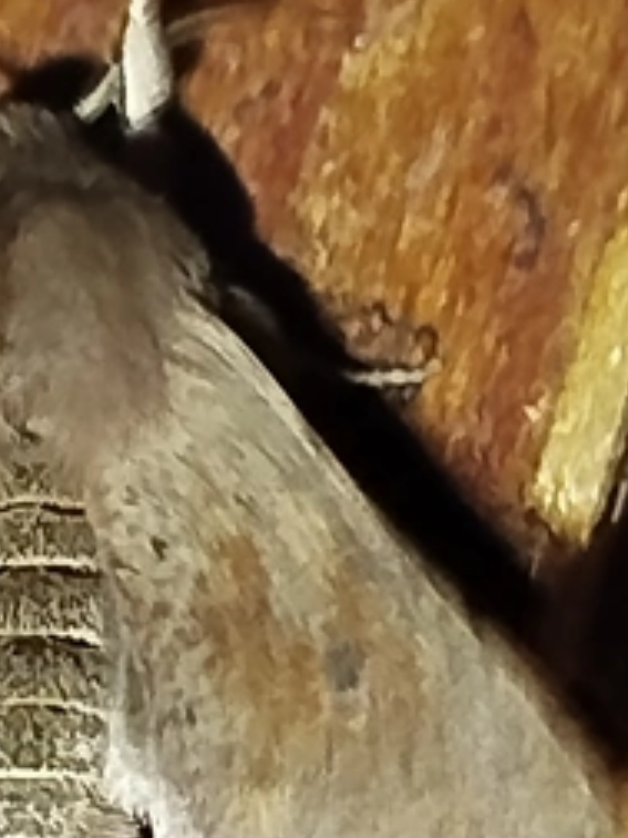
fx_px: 6338
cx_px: 10
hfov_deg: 5.7
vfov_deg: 7.5
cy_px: 695
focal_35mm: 262
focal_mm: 5.31
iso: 160
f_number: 1.7
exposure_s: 1/33
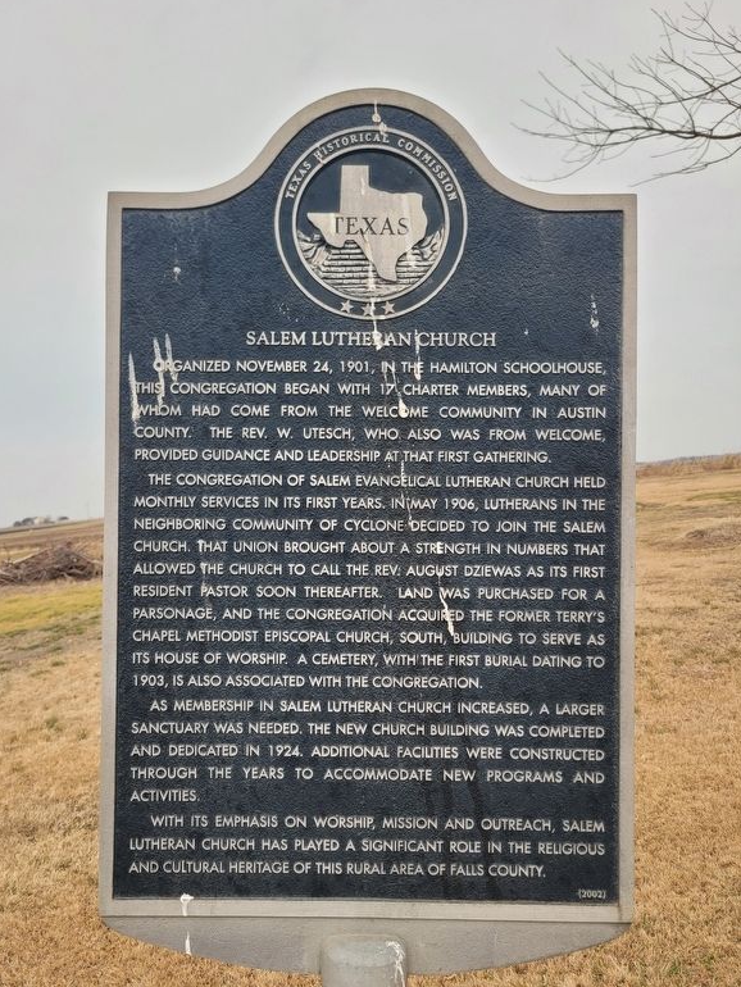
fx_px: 770
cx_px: 359
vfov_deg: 65.3
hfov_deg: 51.4
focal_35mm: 27
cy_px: 496
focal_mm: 5.4
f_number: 1.8
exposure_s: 1/276
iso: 40
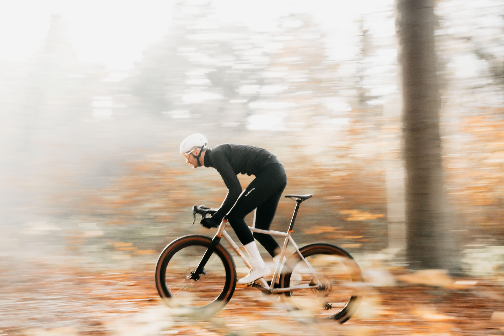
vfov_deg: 26.6
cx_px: 252
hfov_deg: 39.1
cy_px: 168
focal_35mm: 51
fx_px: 710
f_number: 4
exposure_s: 1/50
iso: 1250
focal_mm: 50.7
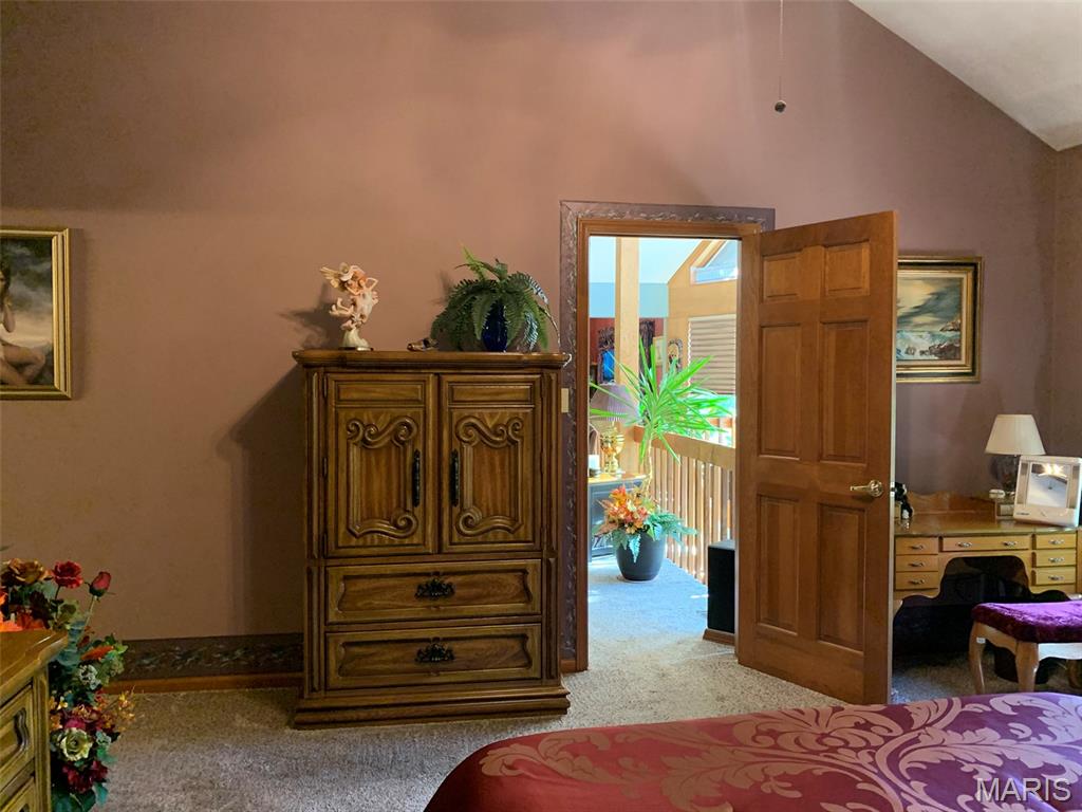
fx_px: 813
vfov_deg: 53.1
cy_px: 406
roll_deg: -0.6
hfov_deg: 67.3
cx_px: 541
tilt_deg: -2.1
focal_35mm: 26
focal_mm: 4.25
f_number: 1.8
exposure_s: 1/30
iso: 500
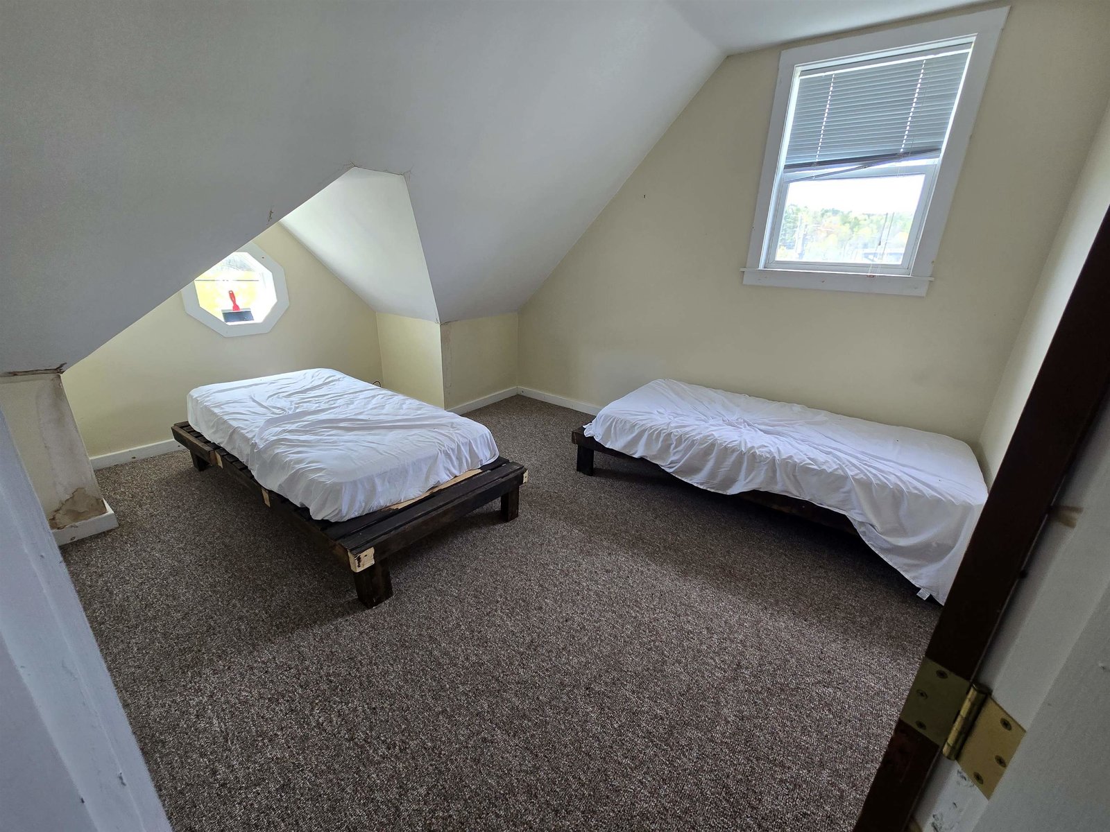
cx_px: 555
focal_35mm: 13
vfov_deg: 89.9
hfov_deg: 106.2
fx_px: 417
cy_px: 416
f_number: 2.2
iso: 125
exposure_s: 1/60
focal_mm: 2.2
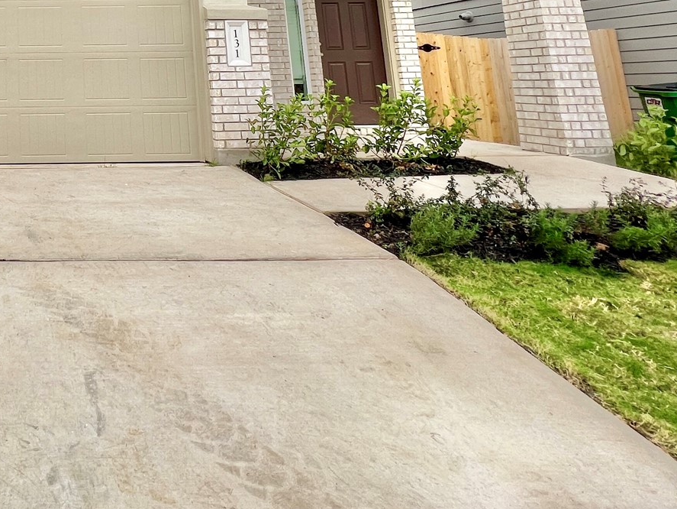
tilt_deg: +10.5
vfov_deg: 39.8
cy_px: -26
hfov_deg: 47.8
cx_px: -22
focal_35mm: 30
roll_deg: +0.1
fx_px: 587
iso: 32
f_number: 1.8
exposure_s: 1/165
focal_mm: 1.57
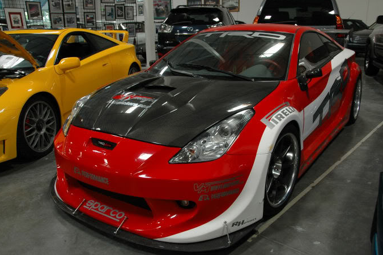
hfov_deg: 58.7
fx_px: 340
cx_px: 202
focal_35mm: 32
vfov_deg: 41.1
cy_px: 133
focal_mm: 20
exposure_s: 1/30
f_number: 4.5
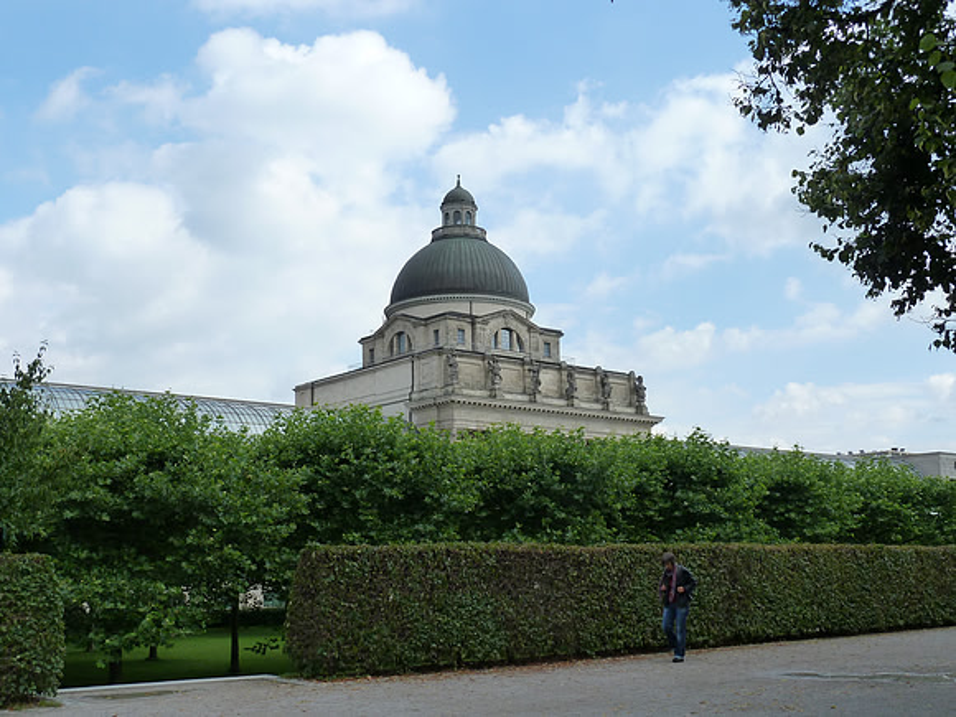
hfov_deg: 46.8
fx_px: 1105
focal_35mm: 40
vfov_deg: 36.0
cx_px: 478
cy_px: 358
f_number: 4.5
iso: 125
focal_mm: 6.5
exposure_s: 1/400
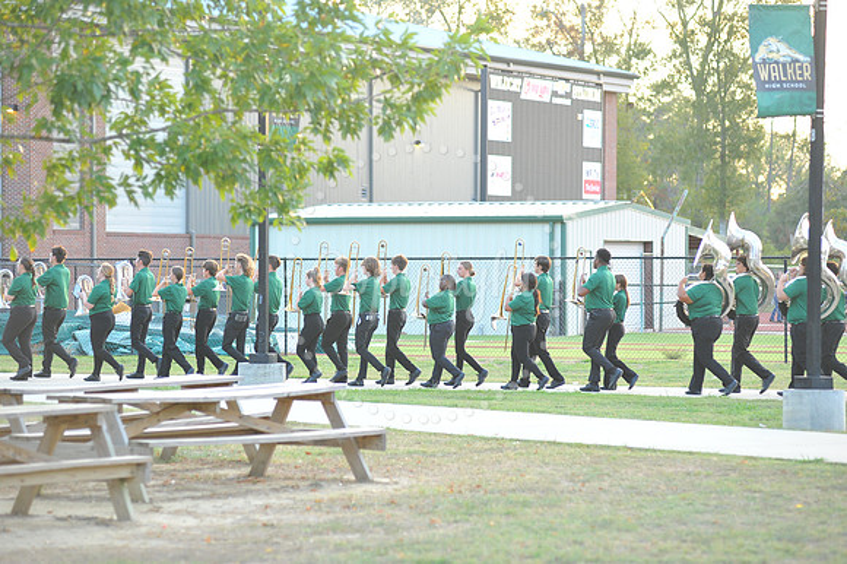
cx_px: 424
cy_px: 282
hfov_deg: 14.2
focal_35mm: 145
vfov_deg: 9.5
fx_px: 3409
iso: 1000
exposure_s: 1/250
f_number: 3.5
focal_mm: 145
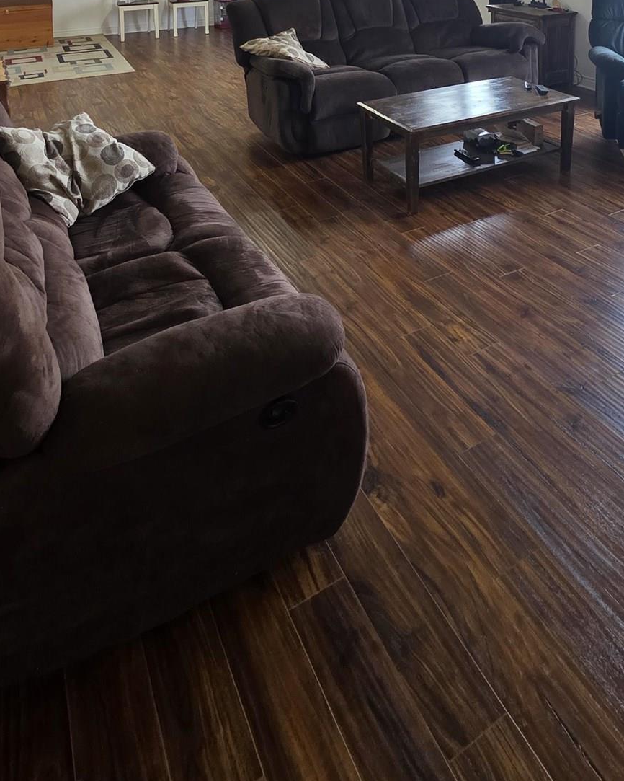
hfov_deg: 52.4
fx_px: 623
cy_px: -30
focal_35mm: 27
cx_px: 401
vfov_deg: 49.7
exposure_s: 1/120
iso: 160
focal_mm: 2.2
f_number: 1.9
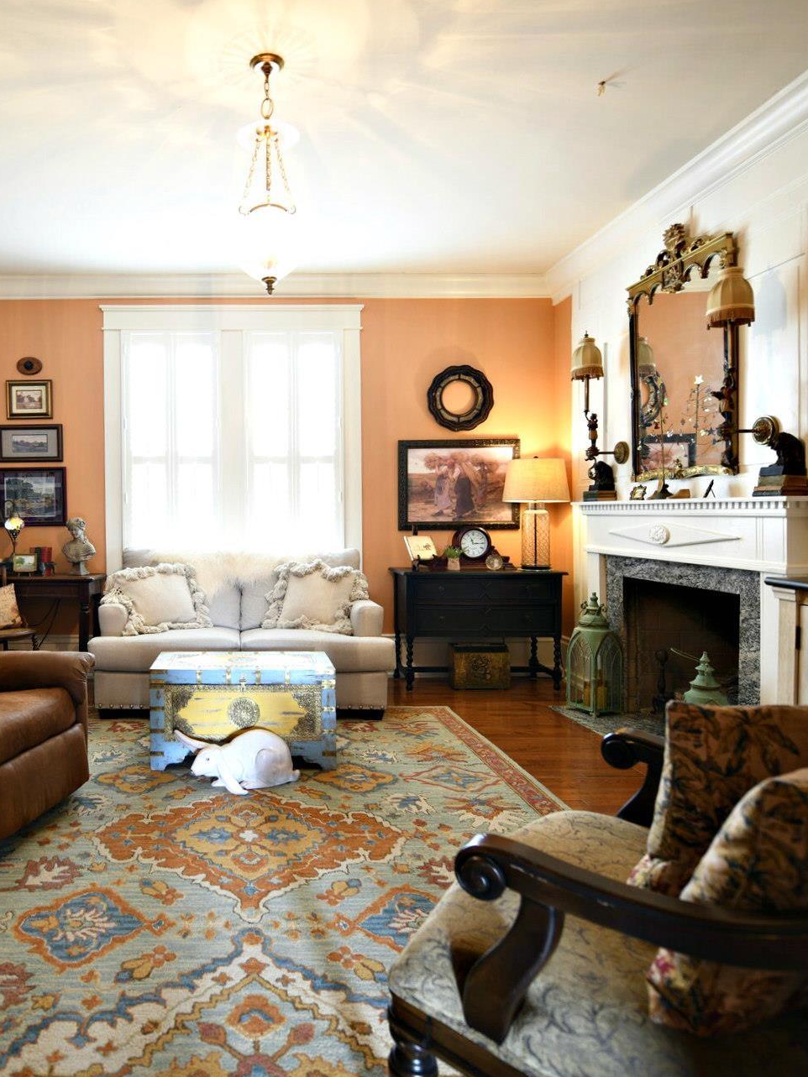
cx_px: 231
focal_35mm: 21
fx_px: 654
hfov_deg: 60.9
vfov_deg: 79.0
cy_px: 525
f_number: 2.8
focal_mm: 14
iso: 320
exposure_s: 1/15
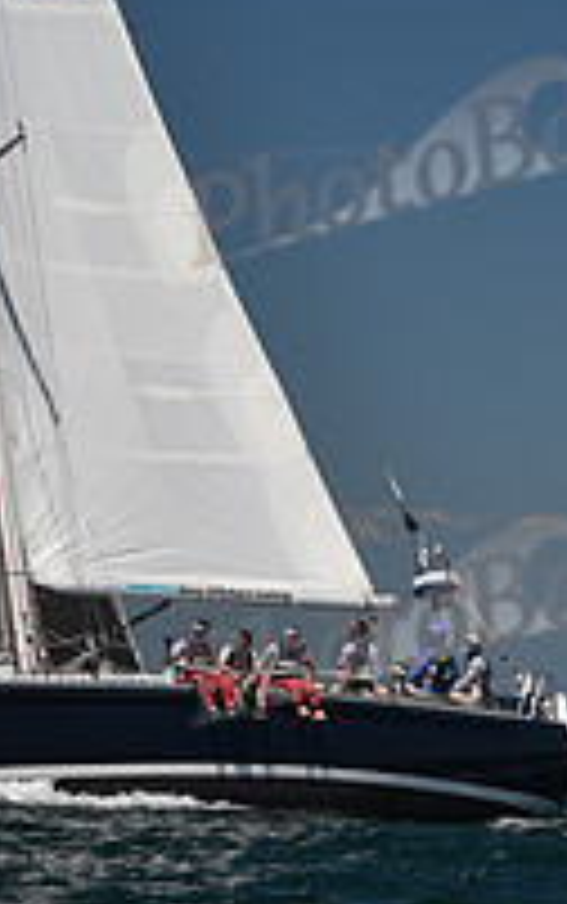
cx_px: -47
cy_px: -18
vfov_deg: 7.5
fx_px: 6883
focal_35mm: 279
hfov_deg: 4.7
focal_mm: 95
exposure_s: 1/800
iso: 250
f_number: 7.1
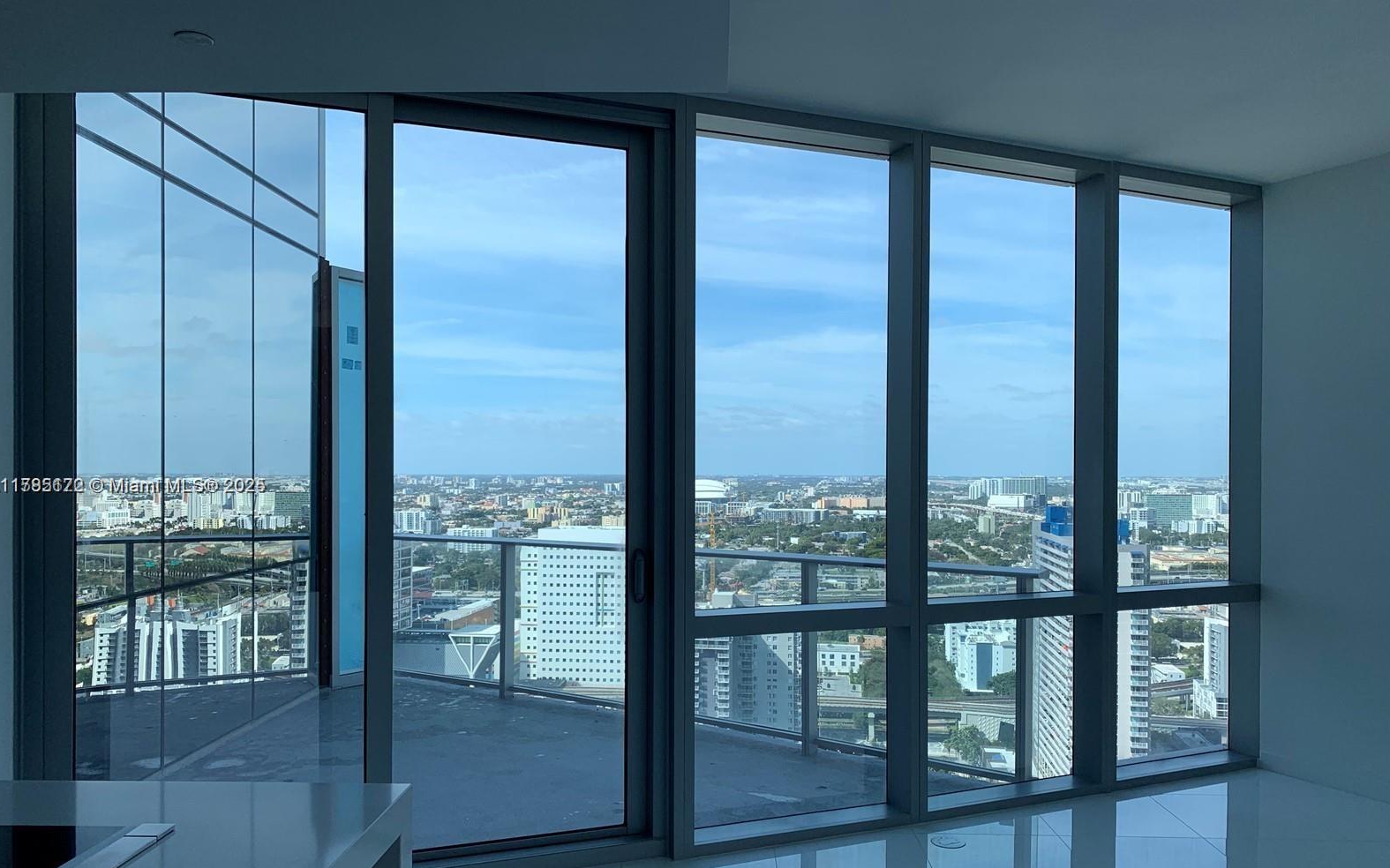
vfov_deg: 44.4
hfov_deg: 66.5
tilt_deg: -0.7
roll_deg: +0.1
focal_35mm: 28
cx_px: 689
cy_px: 487
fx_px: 1061
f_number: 1.8
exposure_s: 1/829
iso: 25
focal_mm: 4.25
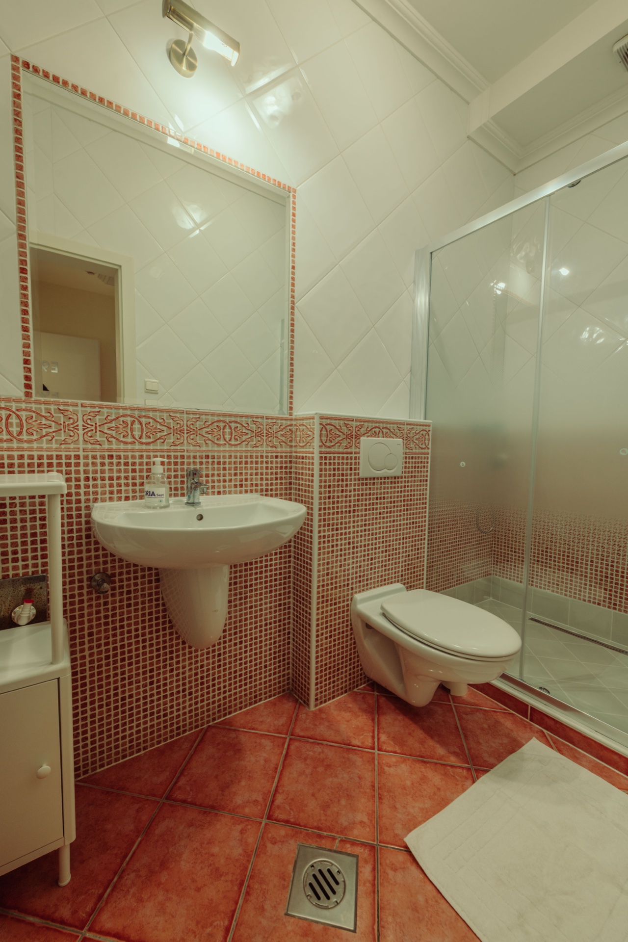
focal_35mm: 14
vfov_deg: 104.3
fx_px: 366
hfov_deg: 81.2
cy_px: 471
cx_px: 314
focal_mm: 14
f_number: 10
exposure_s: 1
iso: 100
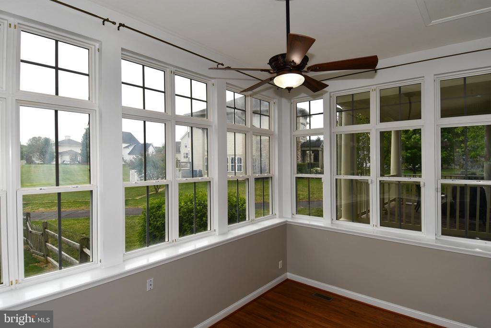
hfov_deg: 90.0
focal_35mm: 18
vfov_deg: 67.4
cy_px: 164
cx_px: 246
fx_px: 246
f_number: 6.3
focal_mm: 12
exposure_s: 1/160
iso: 100
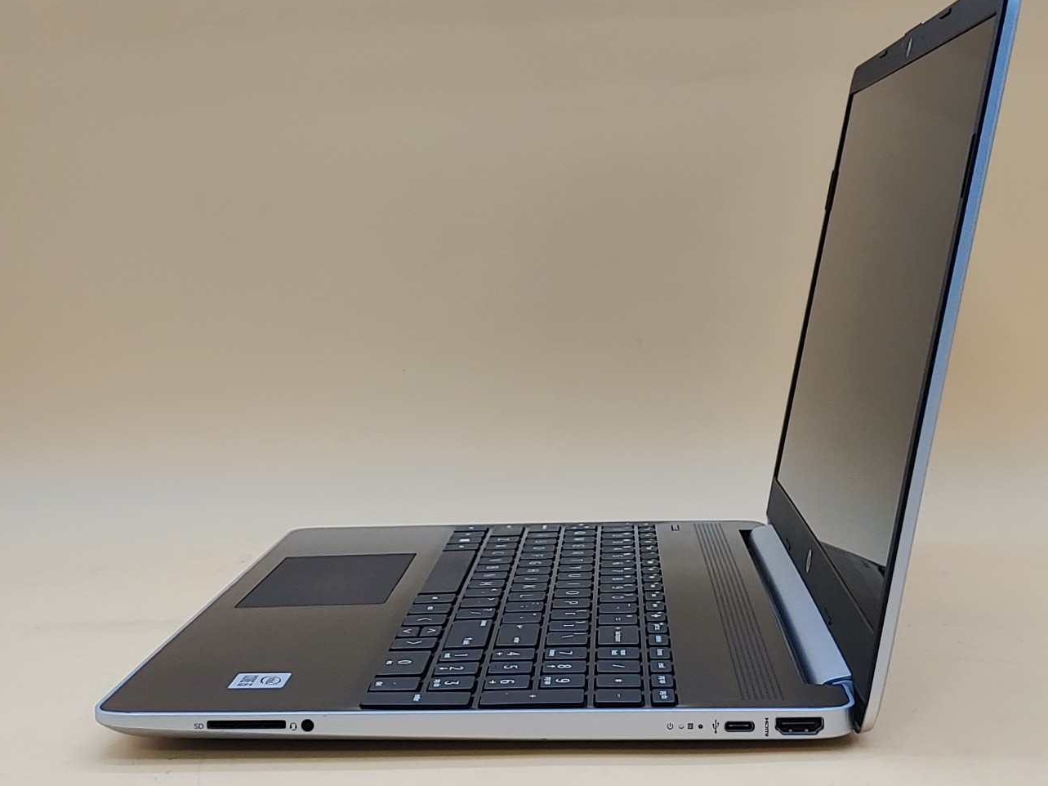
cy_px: 371
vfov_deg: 26.6
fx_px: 1665
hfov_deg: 34.9
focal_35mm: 55
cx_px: 546
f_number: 1.8
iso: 50
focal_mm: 4.36
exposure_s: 1/121
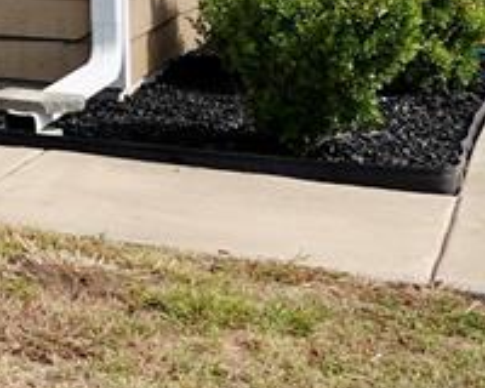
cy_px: -298
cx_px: -713
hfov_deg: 12.6
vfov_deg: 12.3
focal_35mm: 115
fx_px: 1651
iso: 100
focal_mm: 8.8
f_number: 4
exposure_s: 1/800
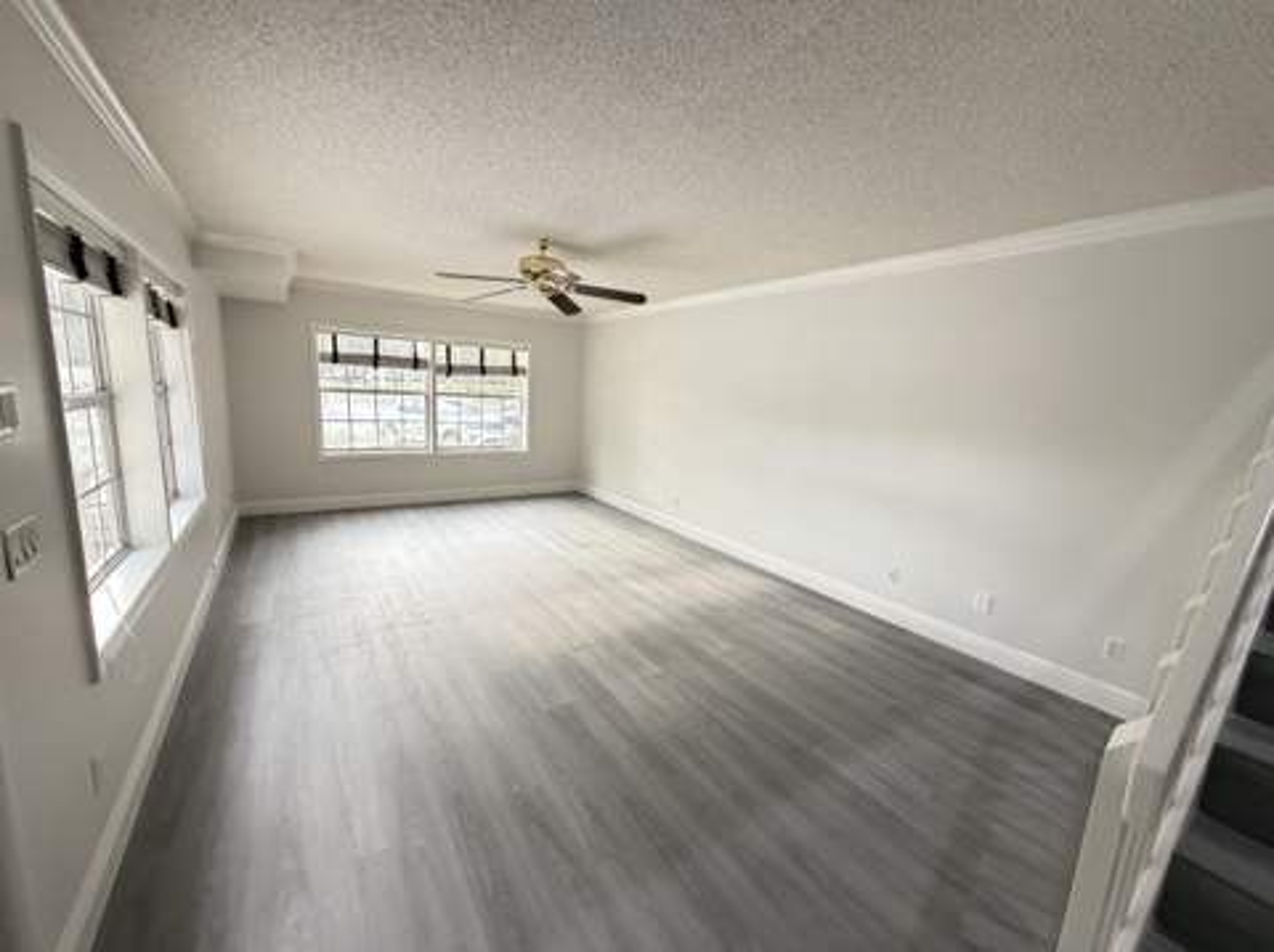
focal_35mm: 14
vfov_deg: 85.6
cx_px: 637
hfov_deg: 102.1
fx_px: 515
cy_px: 476
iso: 500
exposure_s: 1/60
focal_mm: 2.22
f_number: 2.2
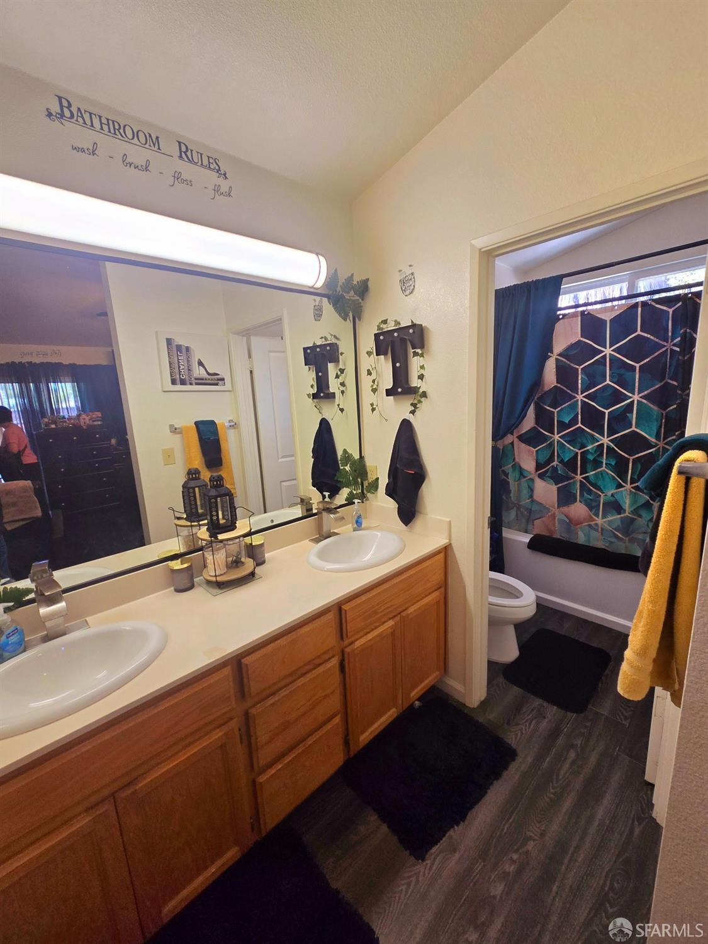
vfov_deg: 106.2
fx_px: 355
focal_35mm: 13
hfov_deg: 89.9
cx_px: 354
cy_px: 472
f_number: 2.2
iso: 80
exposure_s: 1/120
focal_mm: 2.2
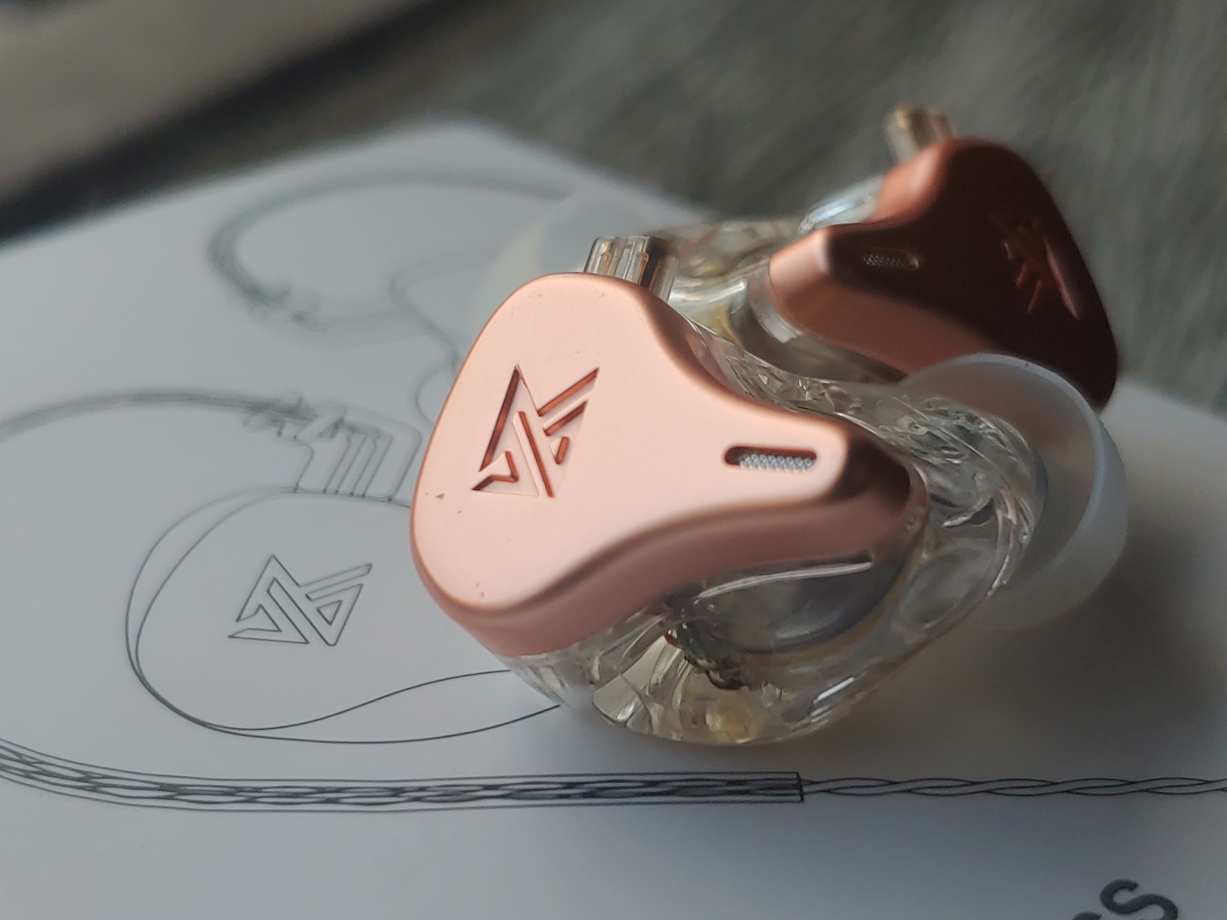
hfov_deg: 40.4
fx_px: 1666
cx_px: 614
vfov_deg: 30.9
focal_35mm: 47
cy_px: 460
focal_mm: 4.23
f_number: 1.5
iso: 50
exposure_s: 1/120
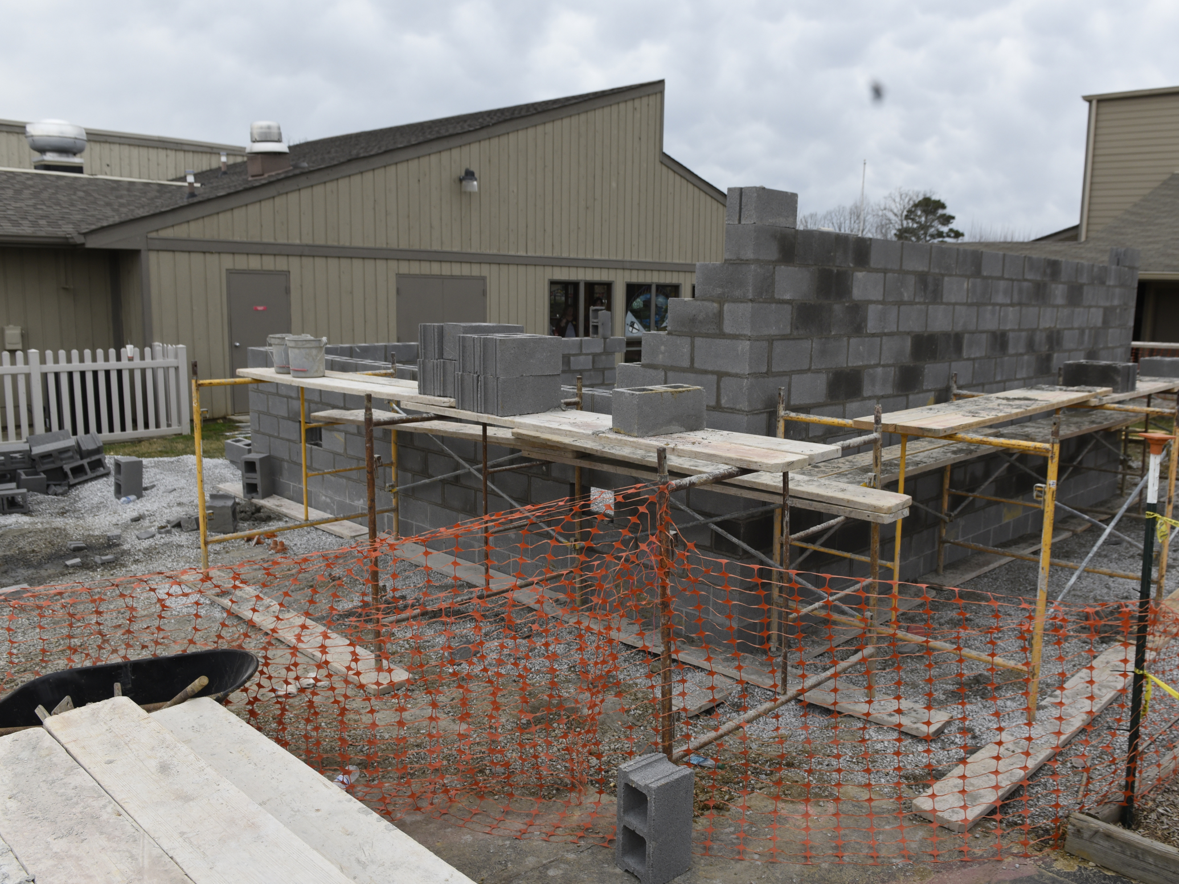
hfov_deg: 61.4
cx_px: 673
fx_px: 988
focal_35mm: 29
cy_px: 451
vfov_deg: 48.2
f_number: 7.1
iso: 500
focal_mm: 26
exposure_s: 1/160
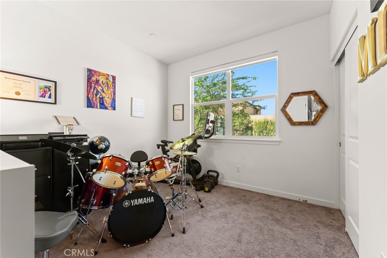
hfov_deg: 104.2
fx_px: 151
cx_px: 194
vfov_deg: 81.2
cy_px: 129
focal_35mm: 14
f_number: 6.3
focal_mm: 14
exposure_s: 1/8
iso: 320
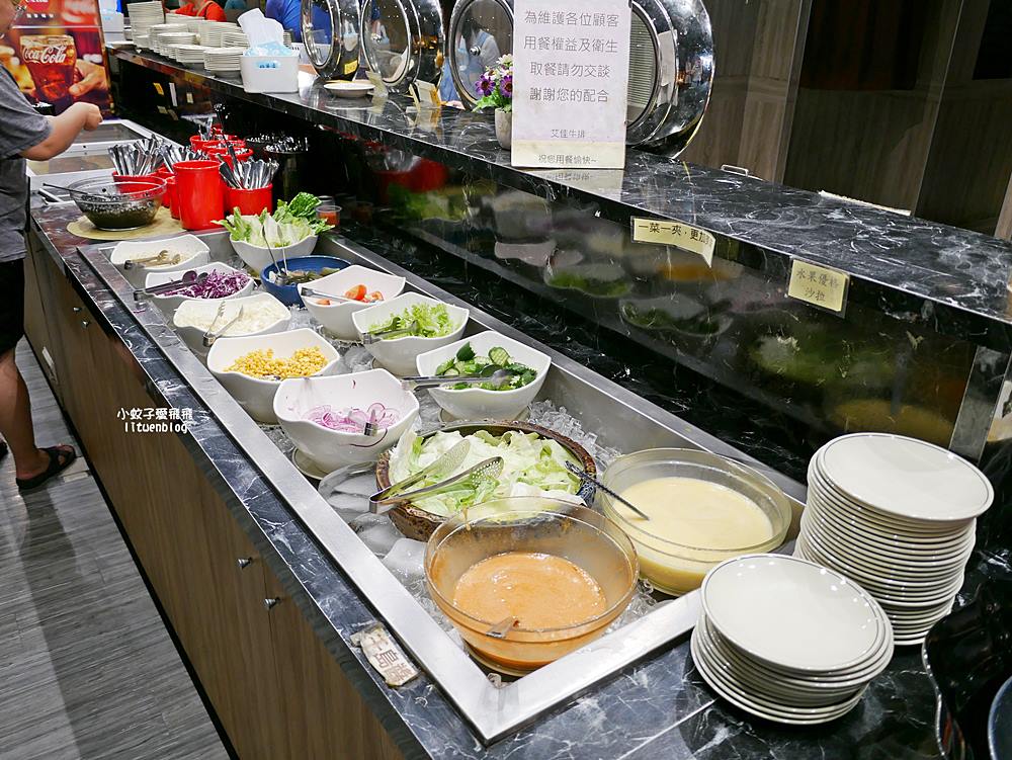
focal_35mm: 28
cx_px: 506
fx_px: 819
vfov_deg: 49.8
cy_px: 380
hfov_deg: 63.4
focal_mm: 14
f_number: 2.5
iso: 250
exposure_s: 1/60
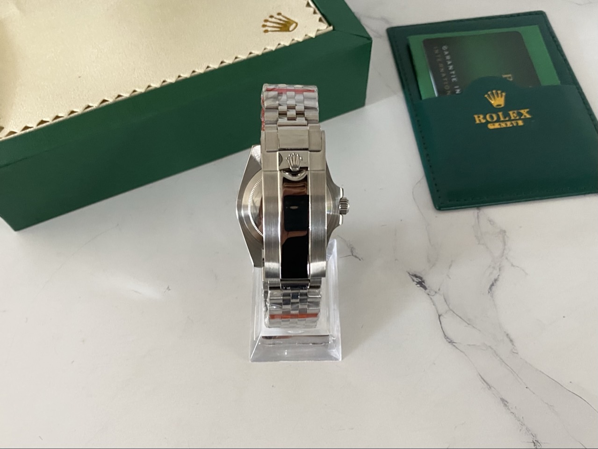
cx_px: 299
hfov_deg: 67.3
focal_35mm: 26
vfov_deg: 53.1
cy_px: 224
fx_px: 449
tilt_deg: -61.8
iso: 400
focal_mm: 4.25
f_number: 1.8
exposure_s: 1/40
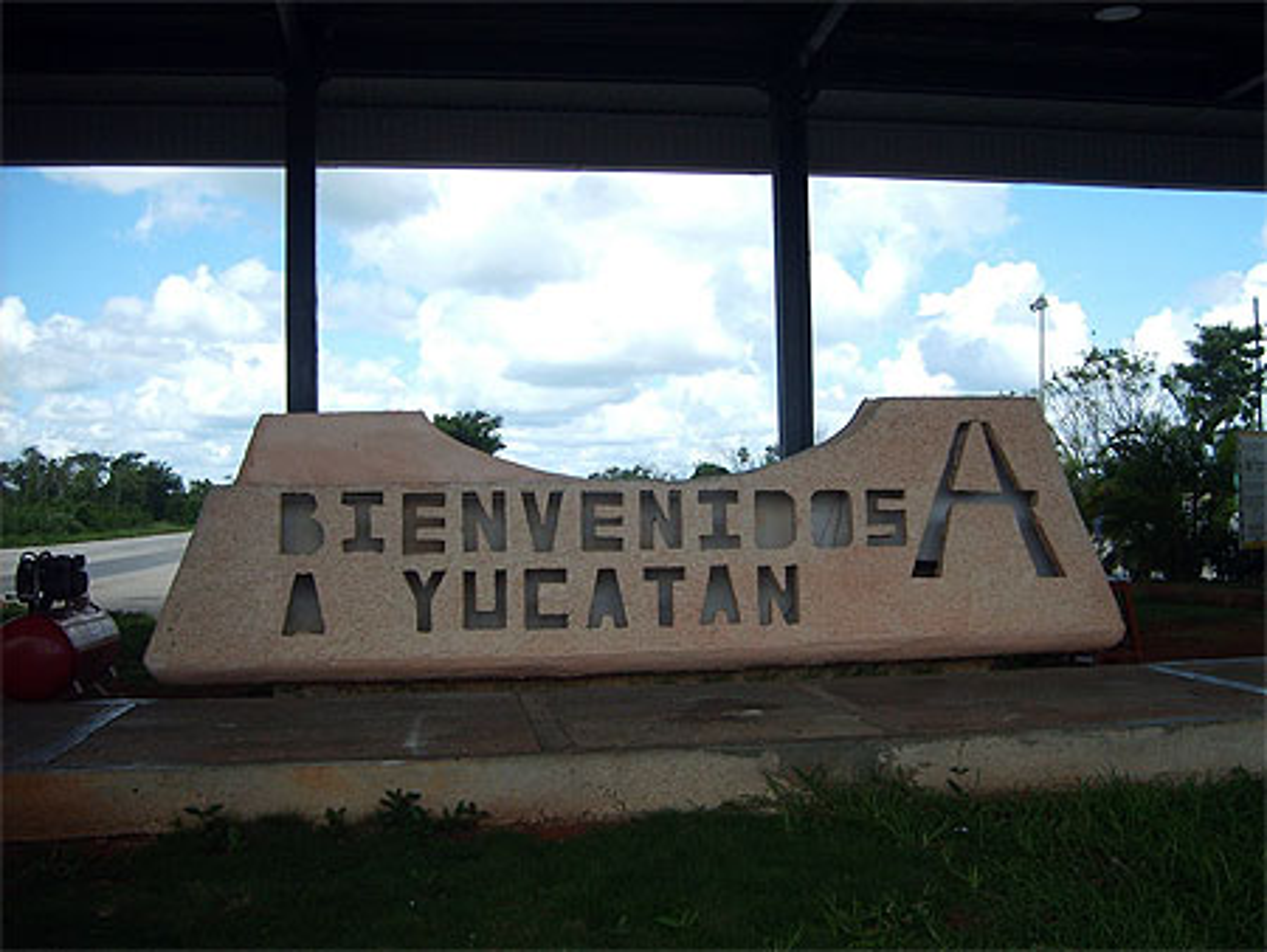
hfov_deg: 52.6
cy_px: 476
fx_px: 1282
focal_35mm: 35
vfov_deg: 40.7
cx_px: 634
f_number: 7.1
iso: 50
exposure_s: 1/180
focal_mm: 5.8
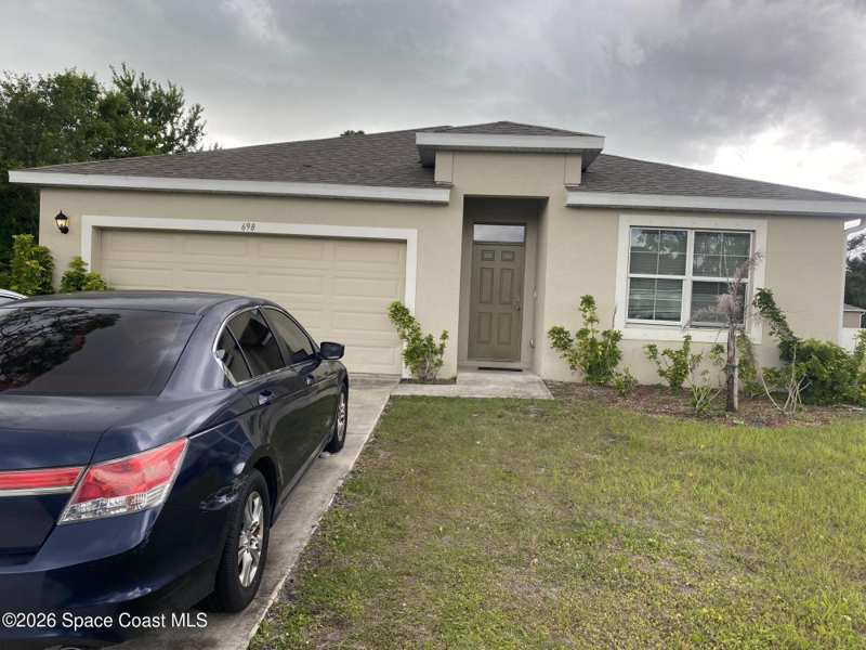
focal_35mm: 26
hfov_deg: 67.3
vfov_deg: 53.1
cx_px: 433
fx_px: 650
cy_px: 325
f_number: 1.8
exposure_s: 1/432
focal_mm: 4.25
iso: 32
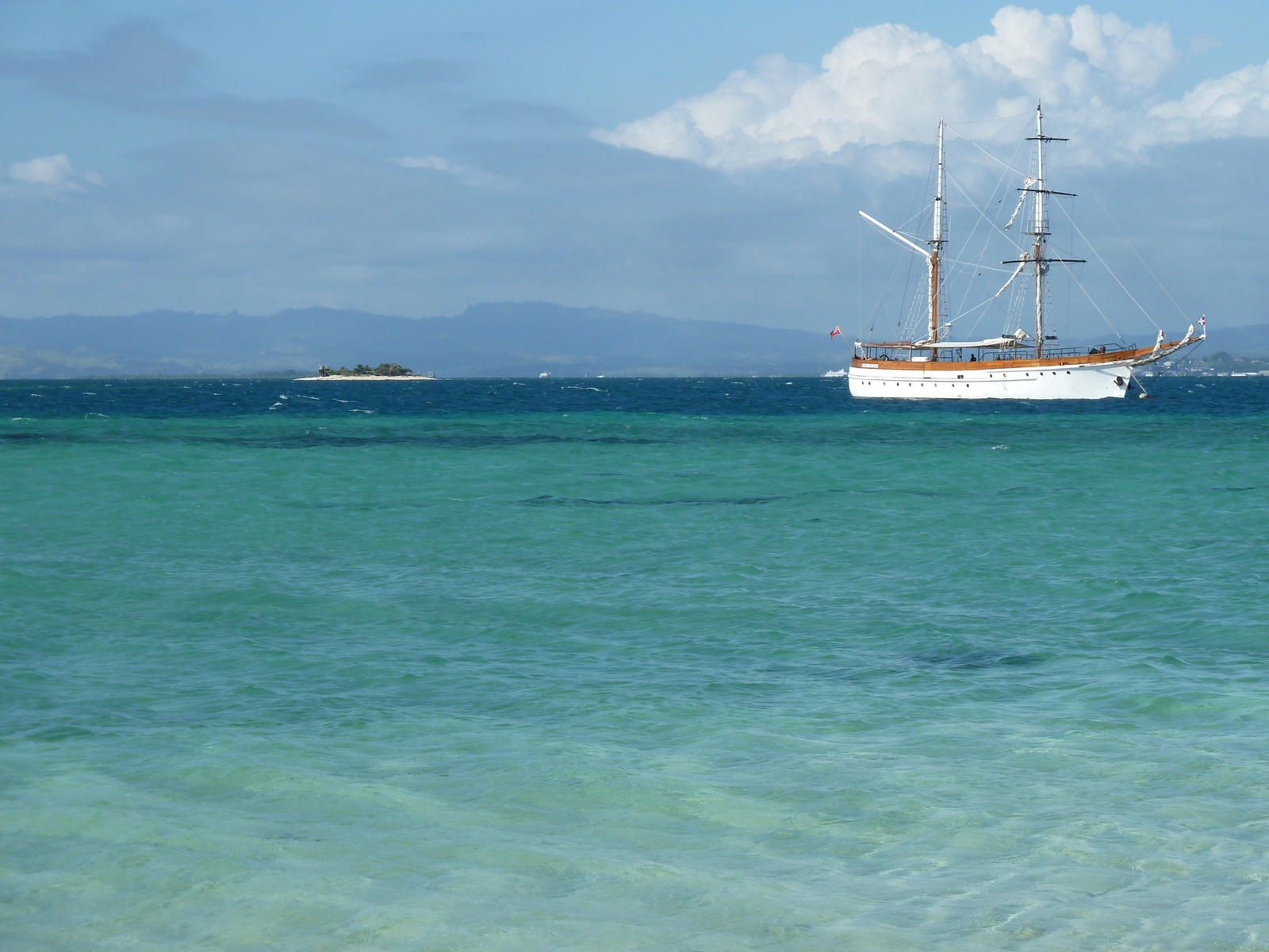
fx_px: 4362
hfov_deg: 16.6
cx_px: 634
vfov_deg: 12.5
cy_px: 476
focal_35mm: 119
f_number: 5.6
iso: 80
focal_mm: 19.5
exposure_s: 1/400
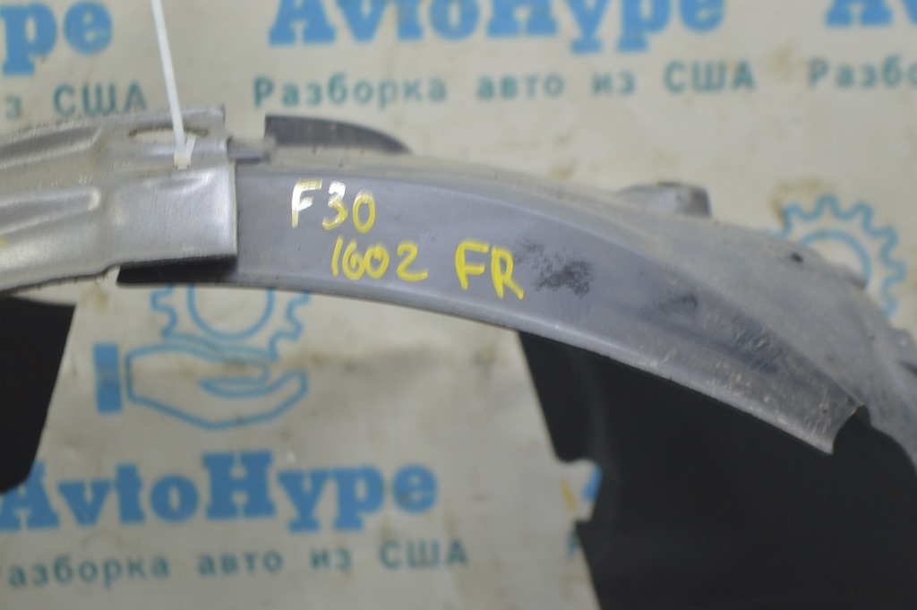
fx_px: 1985
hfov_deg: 26.0
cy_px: 305
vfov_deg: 17.5
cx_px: 458
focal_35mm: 78
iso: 400
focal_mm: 52
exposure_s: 1/20
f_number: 5.6
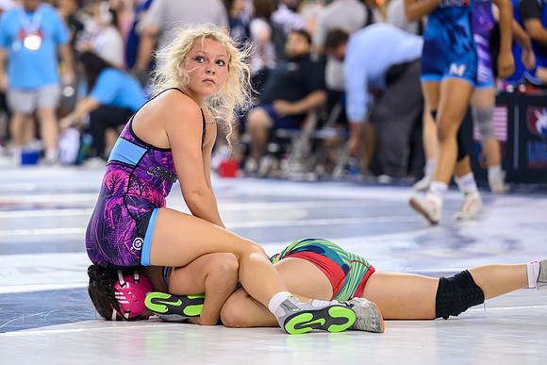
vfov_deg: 7.0
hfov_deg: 10.5
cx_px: 177
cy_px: 177
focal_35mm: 195
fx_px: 2963
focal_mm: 135
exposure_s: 1/800
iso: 2500
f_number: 2.8
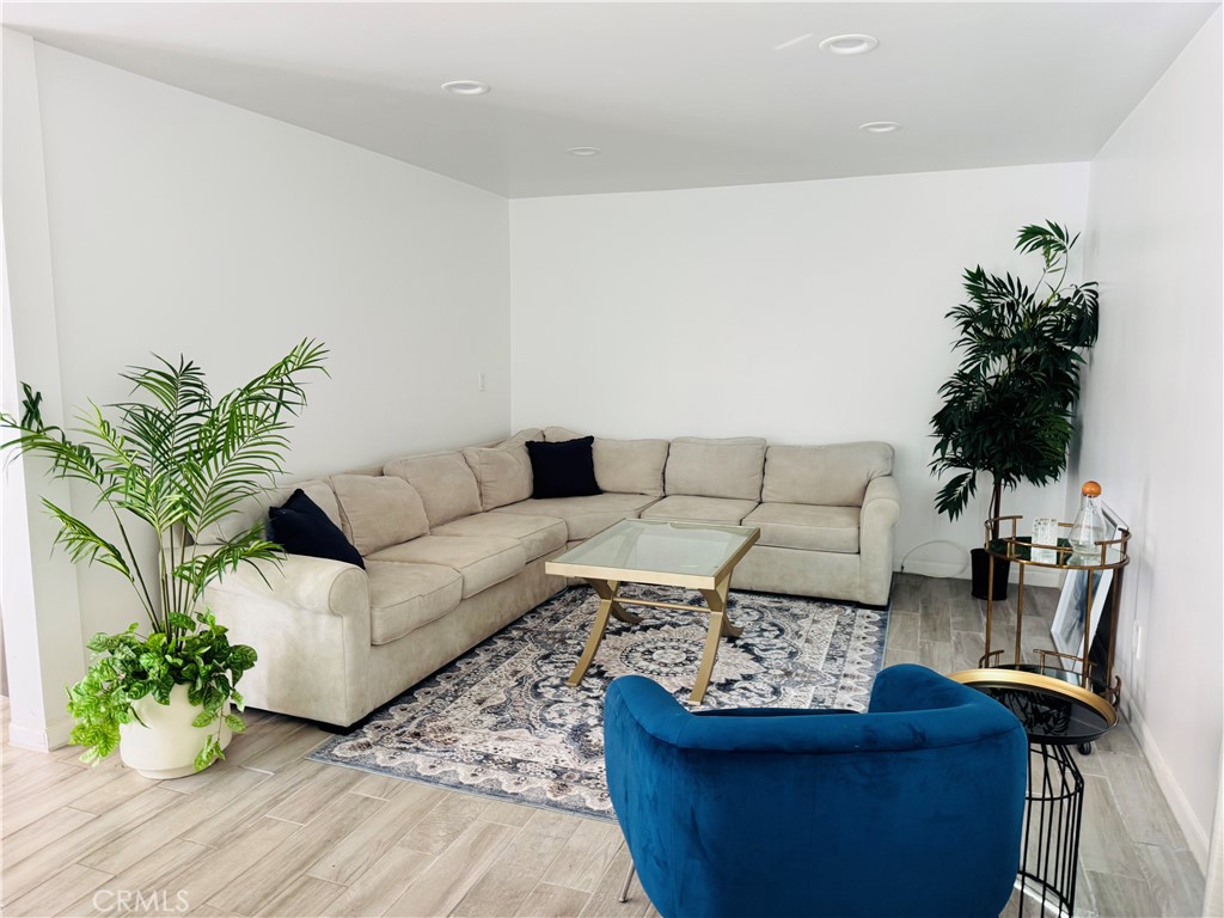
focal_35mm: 24
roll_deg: +0.3
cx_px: 612
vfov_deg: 56.8
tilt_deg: -8.3
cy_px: 459
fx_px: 849
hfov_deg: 71.6
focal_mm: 6.76
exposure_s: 1/60
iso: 125
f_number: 1.78
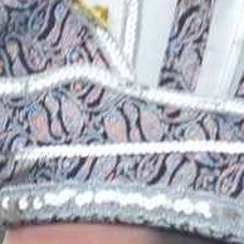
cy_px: 393
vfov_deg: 1.9
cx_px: 98
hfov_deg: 1.9
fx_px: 7251
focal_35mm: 909
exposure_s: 1/160
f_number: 4
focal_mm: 135
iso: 320
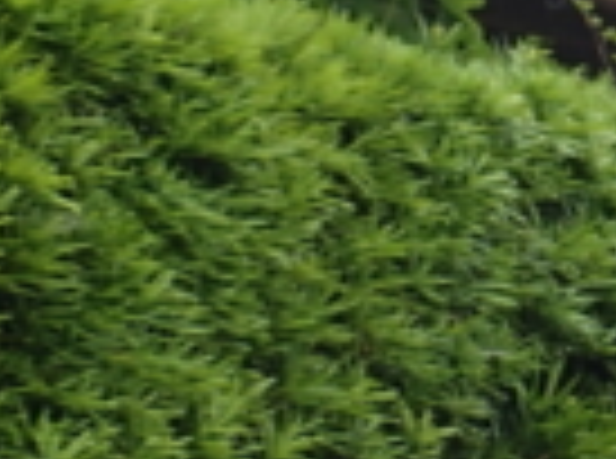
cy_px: 18
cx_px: 1718
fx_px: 3638
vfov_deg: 7.2
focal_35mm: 205
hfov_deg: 8.4
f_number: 2.6
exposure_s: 1/125
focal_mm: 6.42
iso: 100
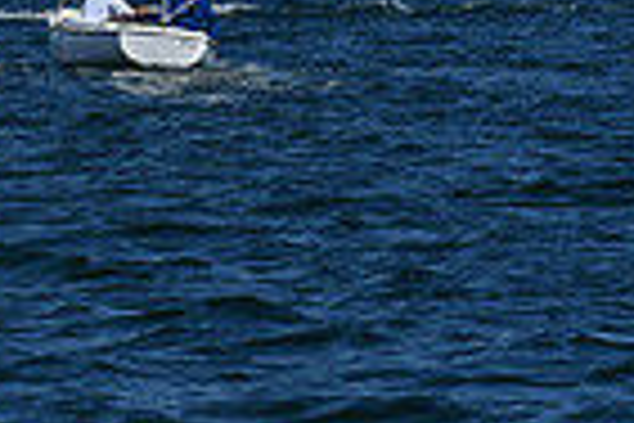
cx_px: -490
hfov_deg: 2.7
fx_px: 13559
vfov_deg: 1.8
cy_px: -209
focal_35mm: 770
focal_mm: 125
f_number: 9
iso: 100
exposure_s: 1/640
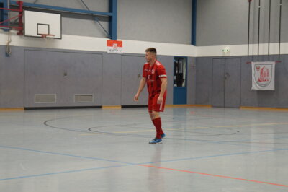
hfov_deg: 24.6
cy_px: 96
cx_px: 144
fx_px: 659
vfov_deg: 16.5
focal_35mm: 82
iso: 1250
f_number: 5.6
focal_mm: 55
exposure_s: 1/100
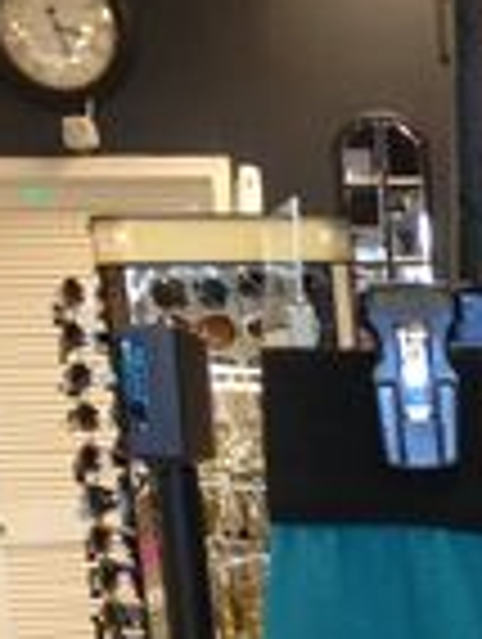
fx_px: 2184
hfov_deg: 11.9
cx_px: 757
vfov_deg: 15.0
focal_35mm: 118
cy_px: 1053
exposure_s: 1/20
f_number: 2.4
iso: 100
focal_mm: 4.28
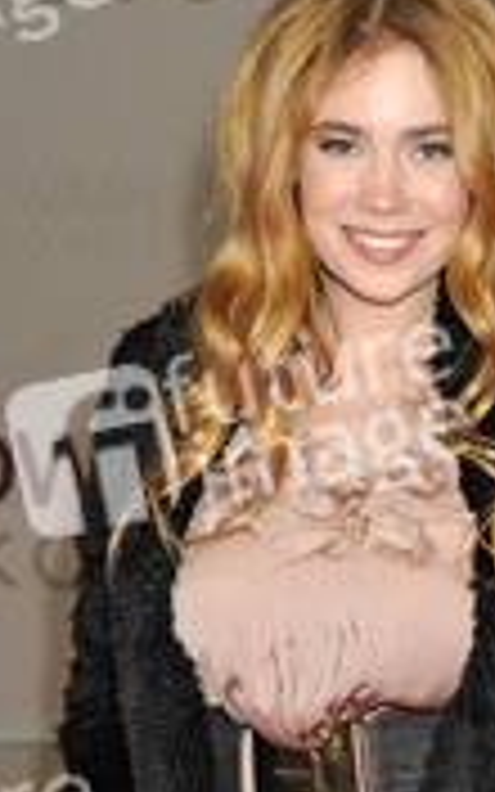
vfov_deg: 16.3
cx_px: 369
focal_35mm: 127
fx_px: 2741
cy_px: 657
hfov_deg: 10.3
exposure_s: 1/160
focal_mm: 55
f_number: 5.6
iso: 1000
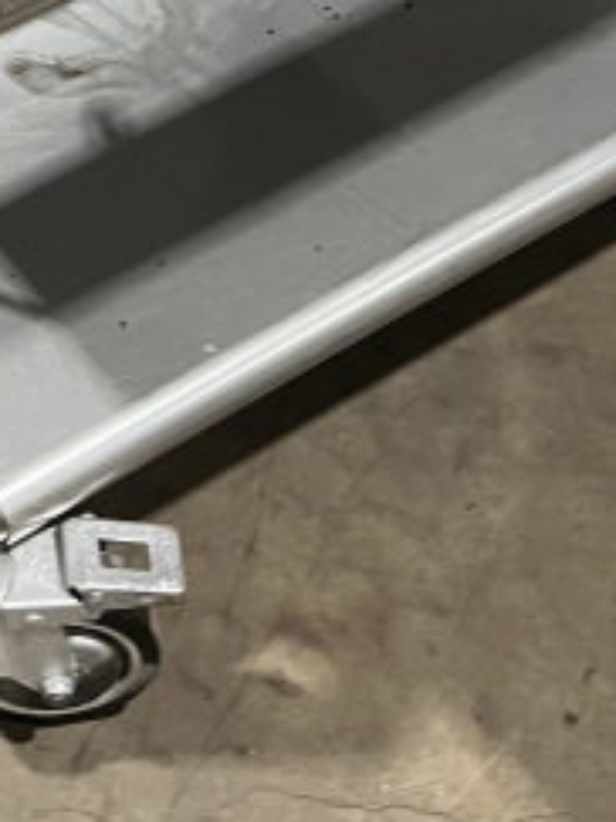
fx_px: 2066
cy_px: -333
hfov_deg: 16.4
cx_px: -95
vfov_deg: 20.1
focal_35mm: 87
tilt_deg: -29.6
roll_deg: -1.4
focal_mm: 5.7
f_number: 1.5
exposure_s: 1/60
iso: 160
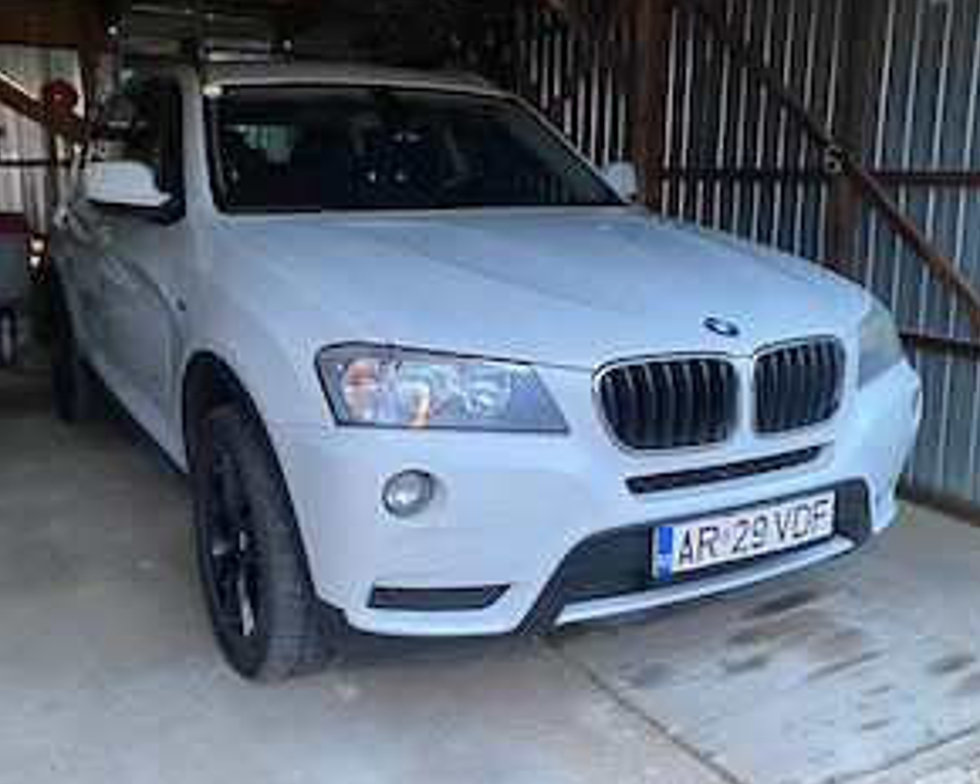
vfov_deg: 42.1
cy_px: 338
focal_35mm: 35
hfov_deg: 51.5
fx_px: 1015
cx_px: 504
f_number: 1.8
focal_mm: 4.25
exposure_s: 1/60
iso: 400
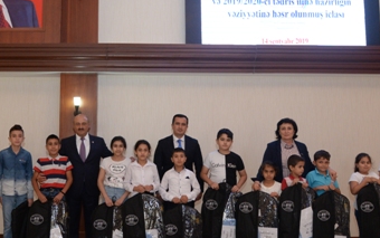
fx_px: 477
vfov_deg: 28.0
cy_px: 113
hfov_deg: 42.7
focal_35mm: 46
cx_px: 116
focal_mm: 24
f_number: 5
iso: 2200
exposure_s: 1/100
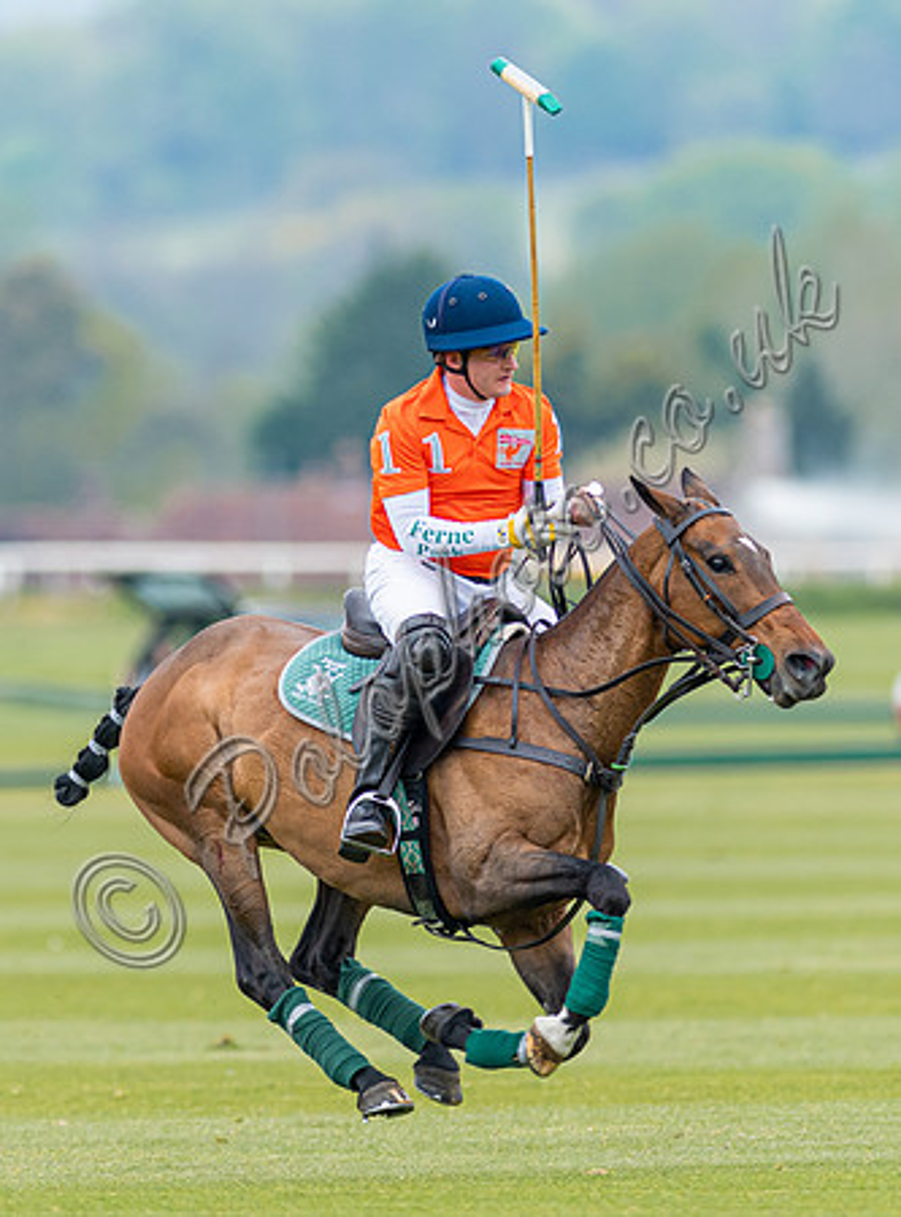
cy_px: 635
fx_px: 23998
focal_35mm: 686
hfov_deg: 2.2
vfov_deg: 2.9
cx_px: 385
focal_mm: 300
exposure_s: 1/1600
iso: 320
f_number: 2.8
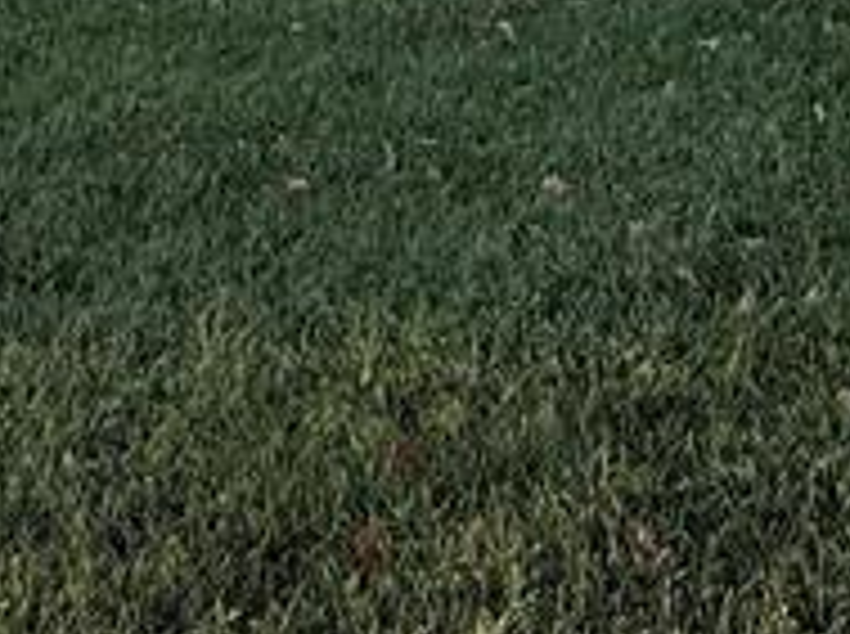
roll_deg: +1.0
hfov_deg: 25.6
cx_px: 328
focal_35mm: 76
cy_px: -423
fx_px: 1863
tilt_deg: -0.1
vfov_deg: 16.8
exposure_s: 1/494
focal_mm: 2.22
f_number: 2.2
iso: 50
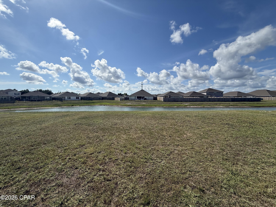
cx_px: 138
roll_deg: -0.3
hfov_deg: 102.1
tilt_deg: -2.7
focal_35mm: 14
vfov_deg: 85.7
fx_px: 112
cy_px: 104
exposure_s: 1/4762
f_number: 2.2
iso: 50
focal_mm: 2.22
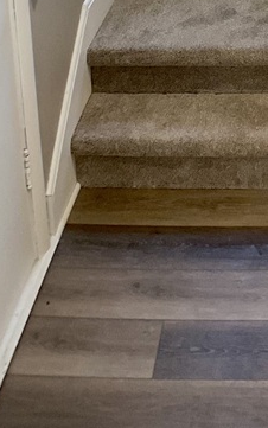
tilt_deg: -8.5
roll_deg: -0.2
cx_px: 295
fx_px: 1074
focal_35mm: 92
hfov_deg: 13.9
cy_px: -198
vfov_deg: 19.8
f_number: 1.8
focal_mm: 3
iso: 64
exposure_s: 1/60
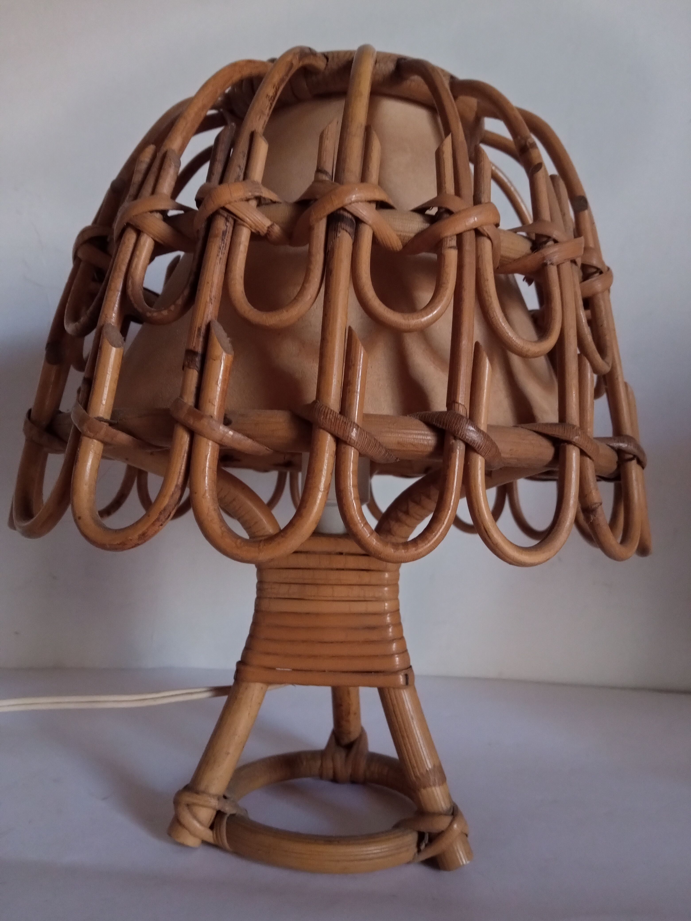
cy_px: 460
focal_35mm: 27
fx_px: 719
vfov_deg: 65.3
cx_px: 346
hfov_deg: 51.4
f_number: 2.2
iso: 421
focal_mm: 3.79
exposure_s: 1/33.3
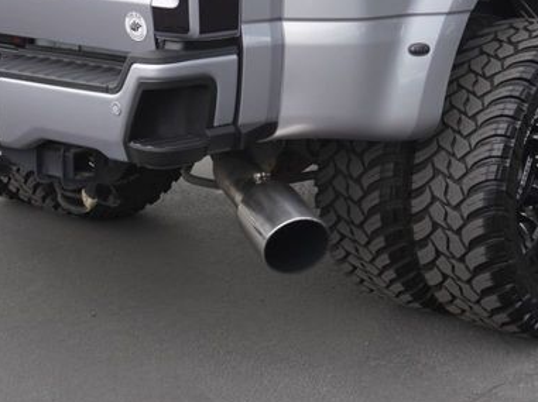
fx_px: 1386
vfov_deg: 16.3
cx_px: 380
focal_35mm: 89
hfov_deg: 21.8
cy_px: 23
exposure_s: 1/100
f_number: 5.6
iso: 100
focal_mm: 23
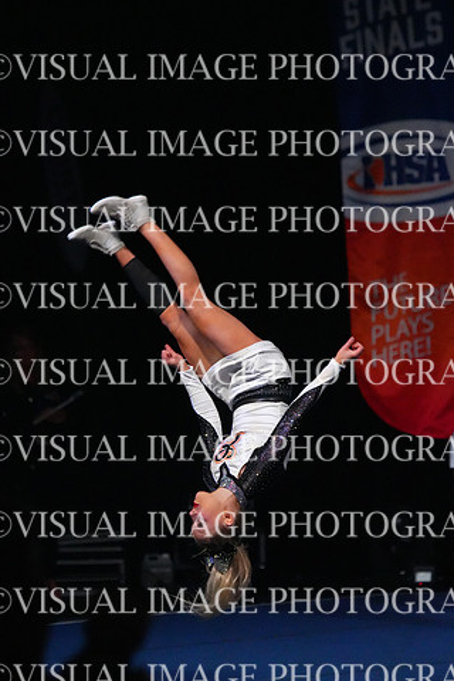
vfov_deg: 6.8
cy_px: 410
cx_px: 259
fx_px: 5712
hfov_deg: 4.6
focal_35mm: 302
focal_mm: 250
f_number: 5.6
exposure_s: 1/1250
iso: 16000
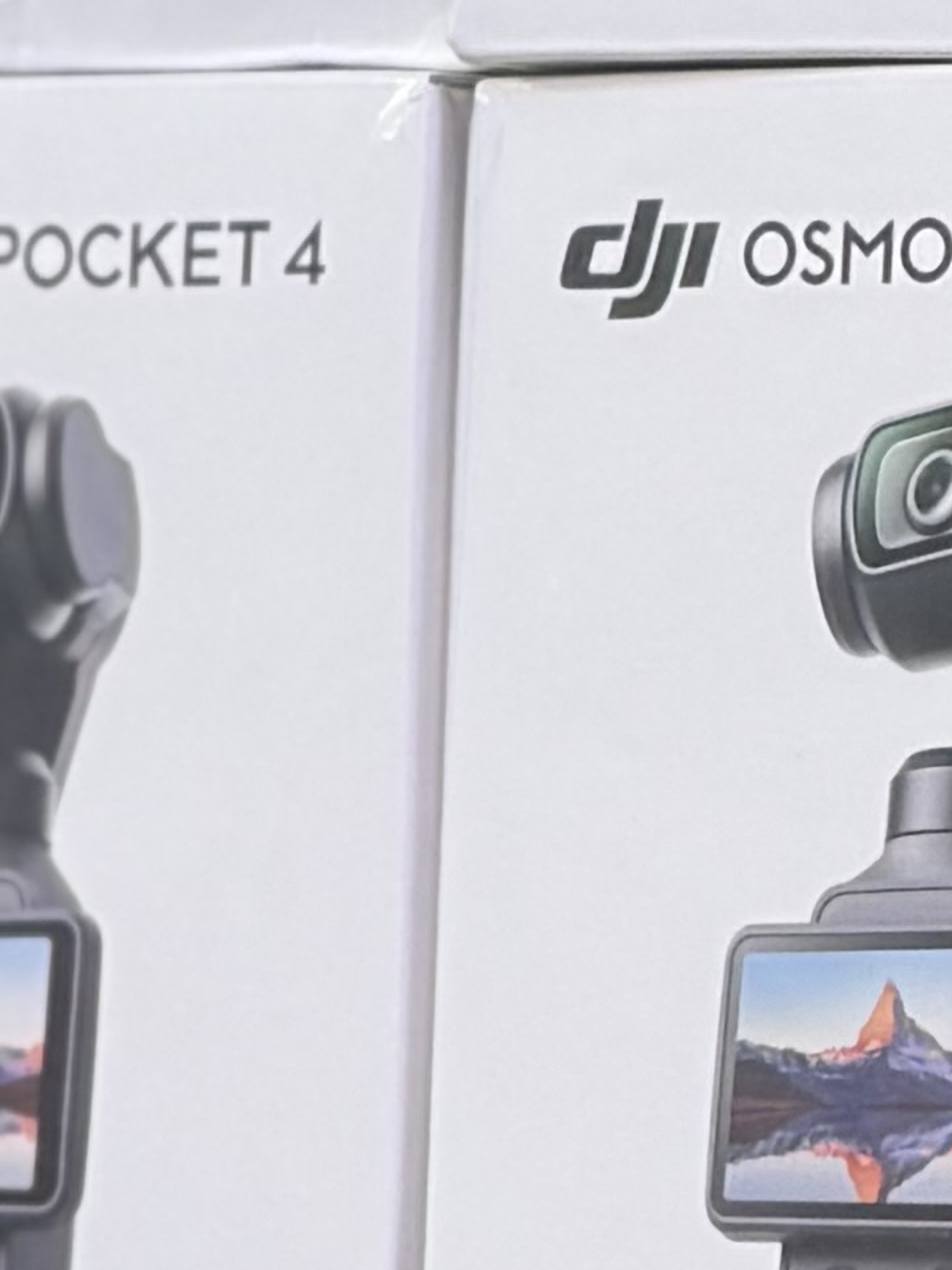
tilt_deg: +5.2
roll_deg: +0.0
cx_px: 2192
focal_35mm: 600
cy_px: -1282
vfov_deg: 3.3
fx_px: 22001
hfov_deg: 2.5
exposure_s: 1/100
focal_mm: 16.89
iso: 40
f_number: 2.8
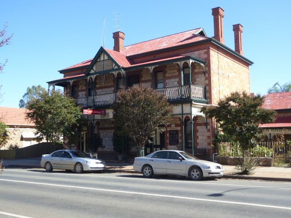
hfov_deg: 47.9
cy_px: 109
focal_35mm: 39
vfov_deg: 36.8
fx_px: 328
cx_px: 146
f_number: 3.7
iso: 80
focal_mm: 6.7
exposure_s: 1/320
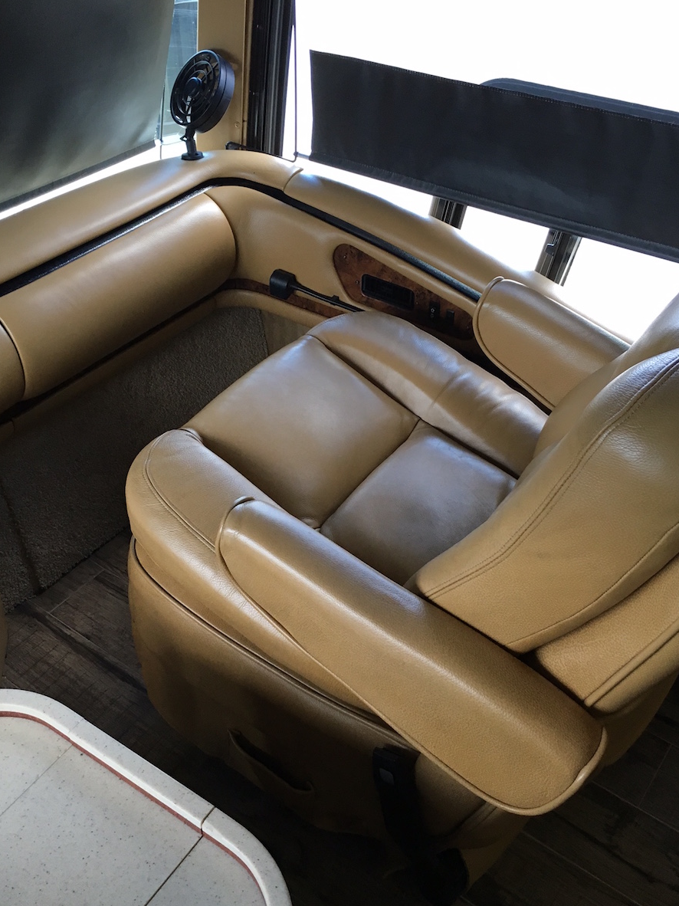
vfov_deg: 51.4
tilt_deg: -37.6
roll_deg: +0.1
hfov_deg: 39.6
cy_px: 444
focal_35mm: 36
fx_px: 942
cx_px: 313
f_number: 2.2
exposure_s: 1/30
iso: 40
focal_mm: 4.15
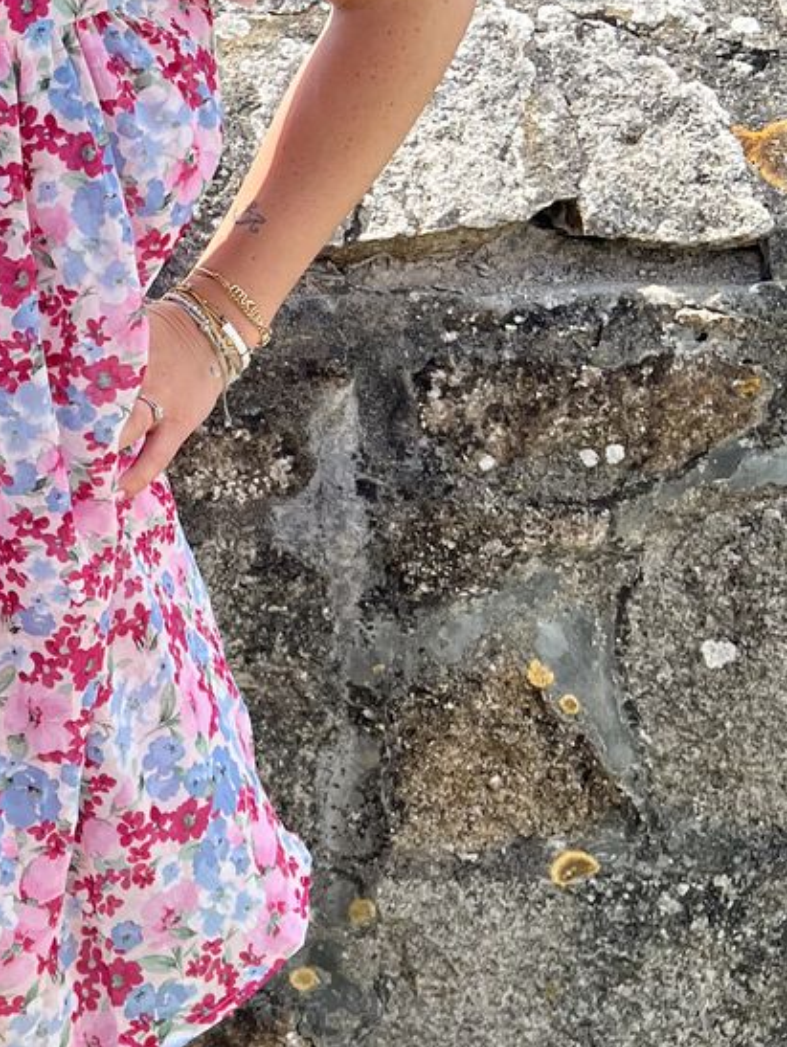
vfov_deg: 25.5
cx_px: -266
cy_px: 346
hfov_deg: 18.0
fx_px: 2301
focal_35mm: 76
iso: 50
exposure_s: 1/3831
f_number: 1.5
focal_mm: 5.7
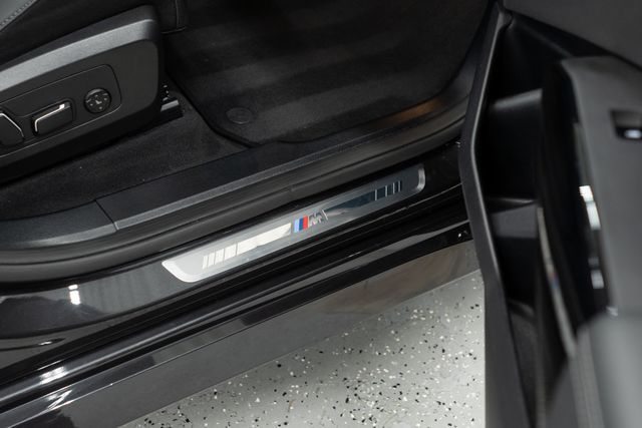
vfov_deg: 31.9
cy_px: 214
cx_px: 321
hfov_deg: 46.4
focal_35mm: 42
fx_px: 749
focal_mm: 28
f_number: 3.2
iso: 800
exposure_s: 1/40
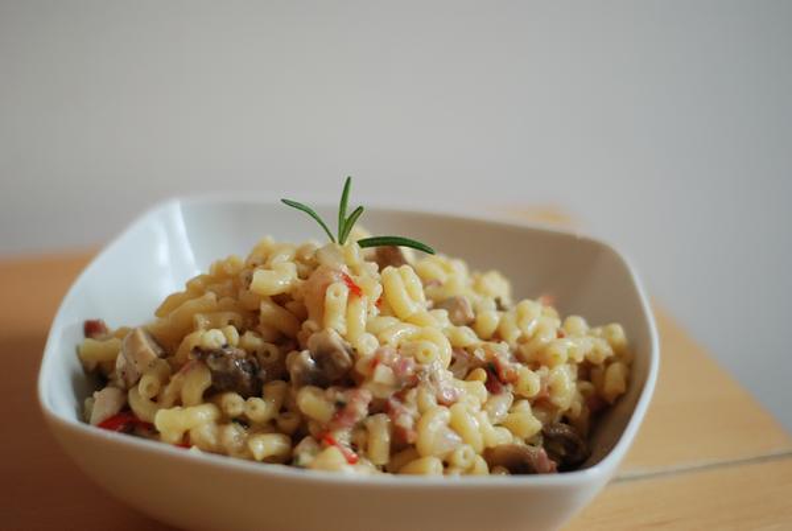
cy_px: 266
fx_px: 1652
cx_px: 396
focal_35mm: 75
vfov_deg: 18.2
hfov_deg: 27.0
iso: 400
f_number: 1.8
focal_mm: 50
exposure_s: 1/60
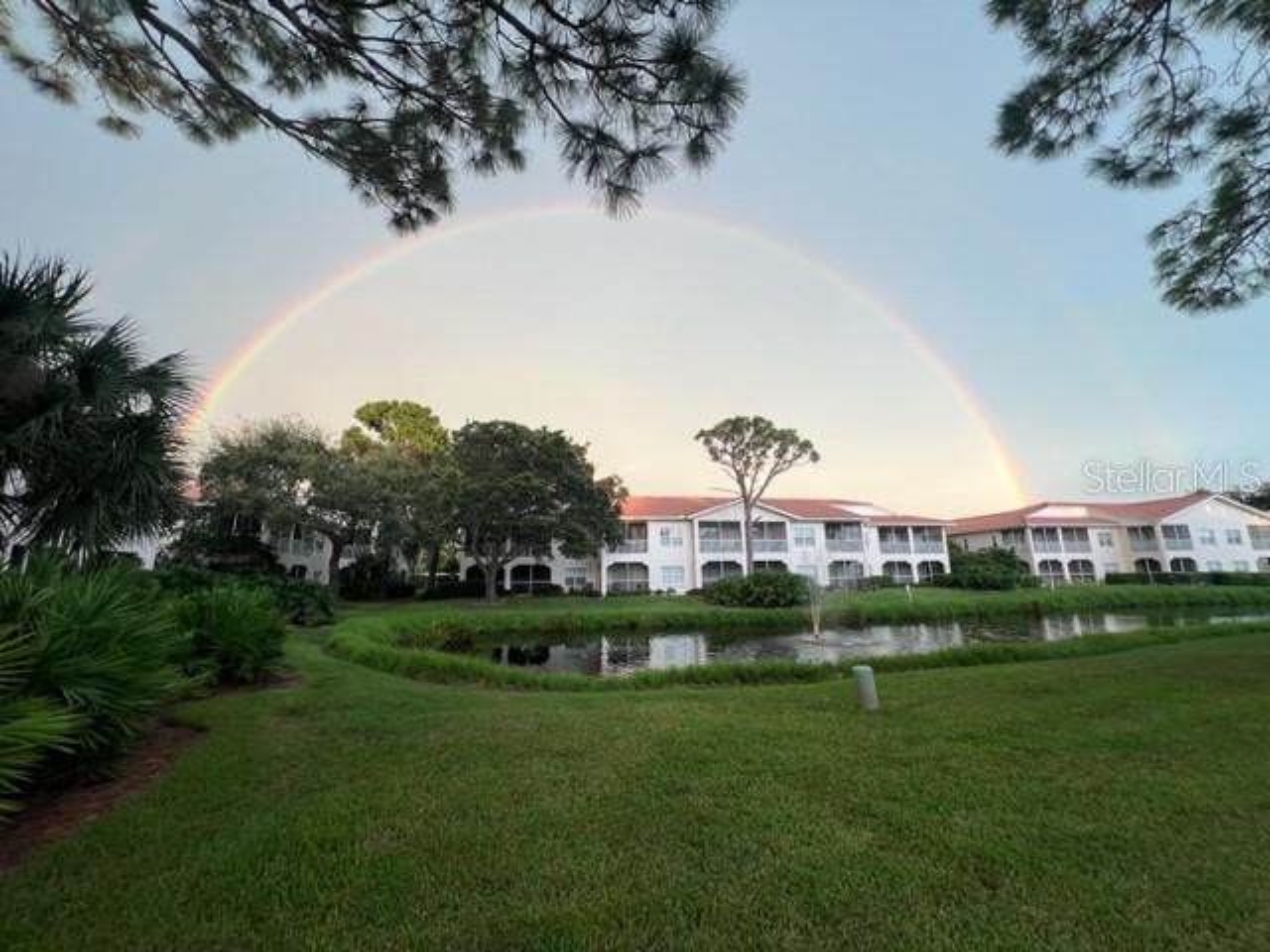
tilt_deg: +11.3
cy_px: 476
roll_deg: +0.9
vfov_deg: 89.9
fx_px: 477
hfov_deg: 106.2
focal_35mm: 13
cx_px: 635
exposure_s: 1/99
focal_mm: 1.57
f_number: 1.8
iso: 40
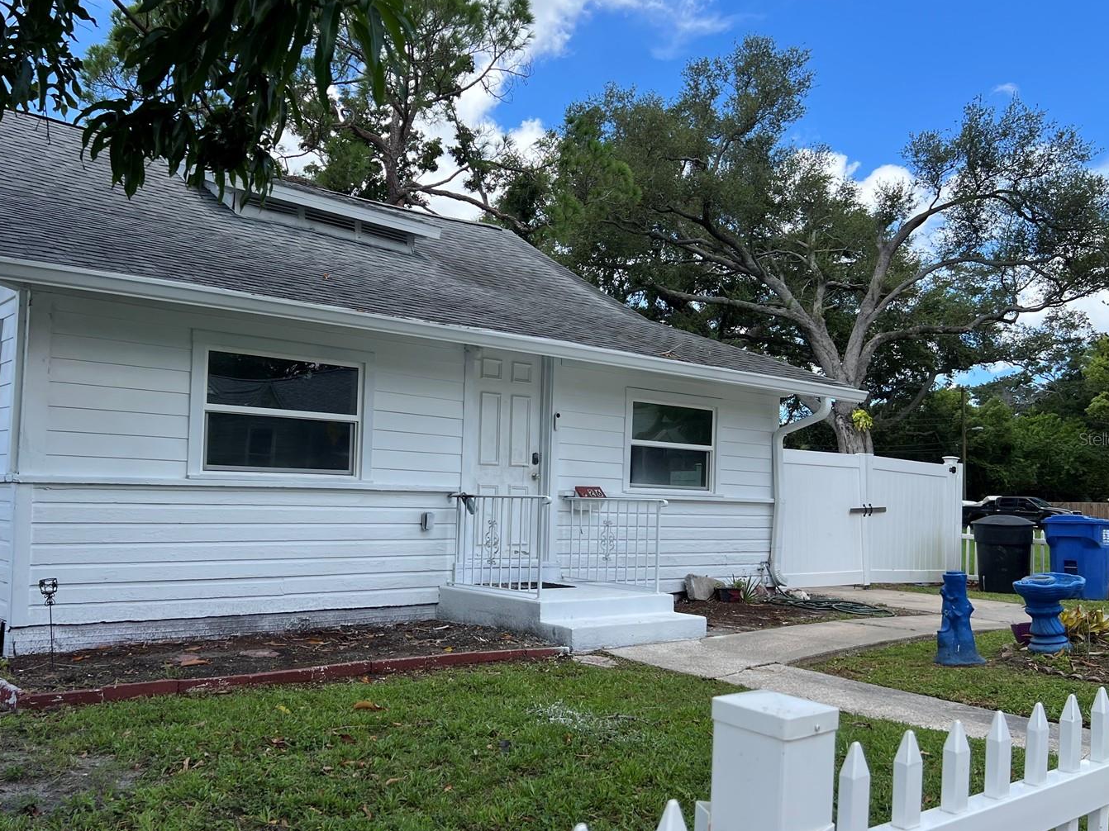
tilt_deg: +1.2
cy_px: 439
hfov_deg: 58.2
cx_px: 496
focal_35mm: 31
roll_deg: -2.8
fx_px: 993
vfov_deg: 45.4
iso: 50
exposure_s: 1/2045
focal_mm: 5.7
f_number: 1.5
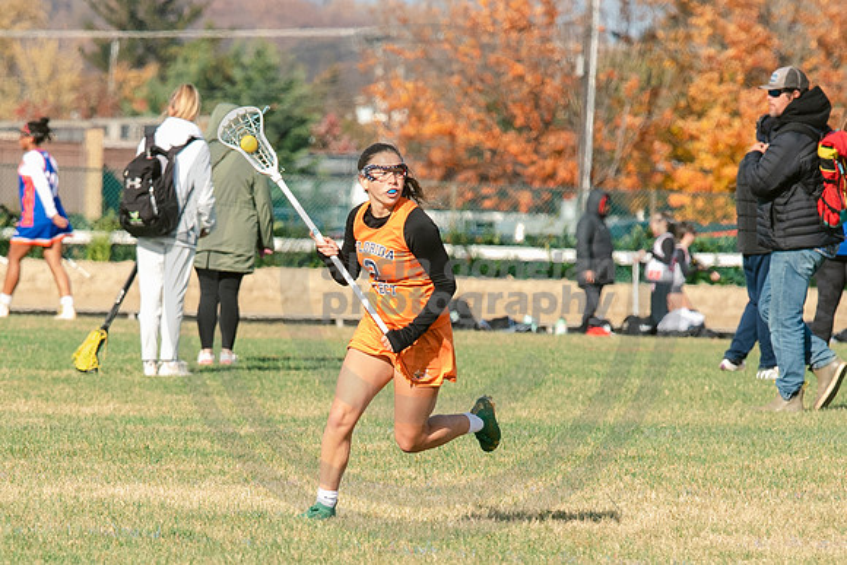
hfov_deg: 3.1
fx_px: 15616
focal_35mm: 664
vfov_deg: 2.1
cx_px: 317
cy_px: 543
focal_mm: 200
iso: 250
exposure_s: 1/1600
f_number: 5
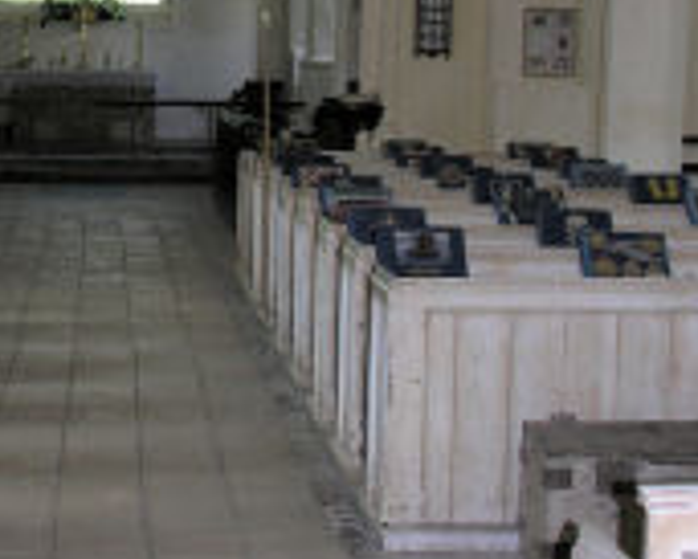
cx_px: 80
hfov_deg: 20.4
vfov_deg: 16.5
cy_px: 53
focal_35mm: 92
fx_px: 1902
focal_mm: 8.9
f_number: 2.8
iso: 71
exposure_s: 1/60.1
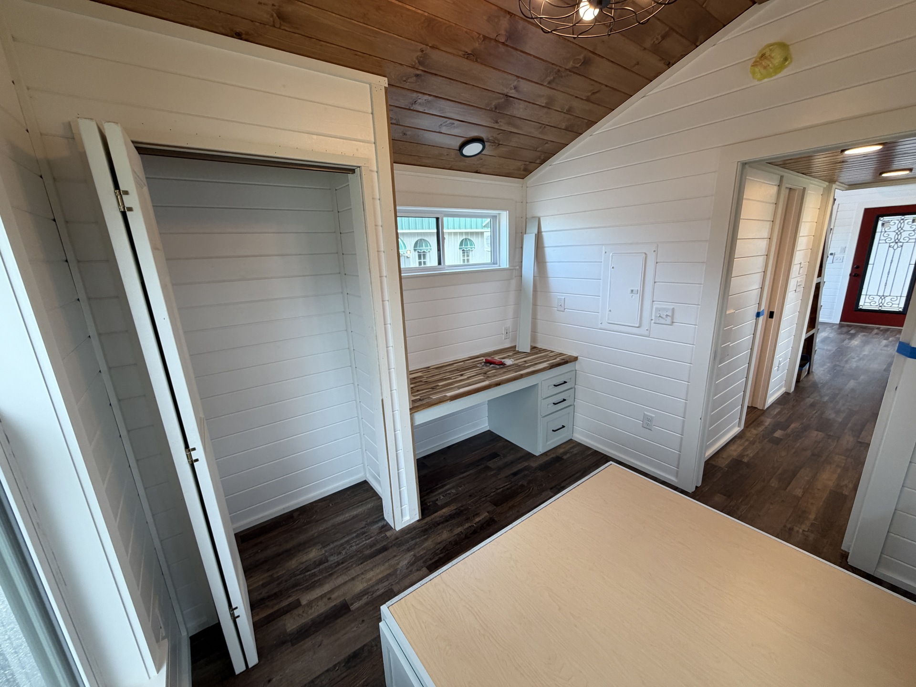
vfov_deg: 85.7
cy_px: 344
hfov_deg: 102.1
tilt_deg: -15.2
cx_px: 458
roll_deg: +2.2
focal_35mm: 14
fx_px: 370
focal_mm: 2.22
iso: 125
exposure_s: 1/120
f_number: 2.2
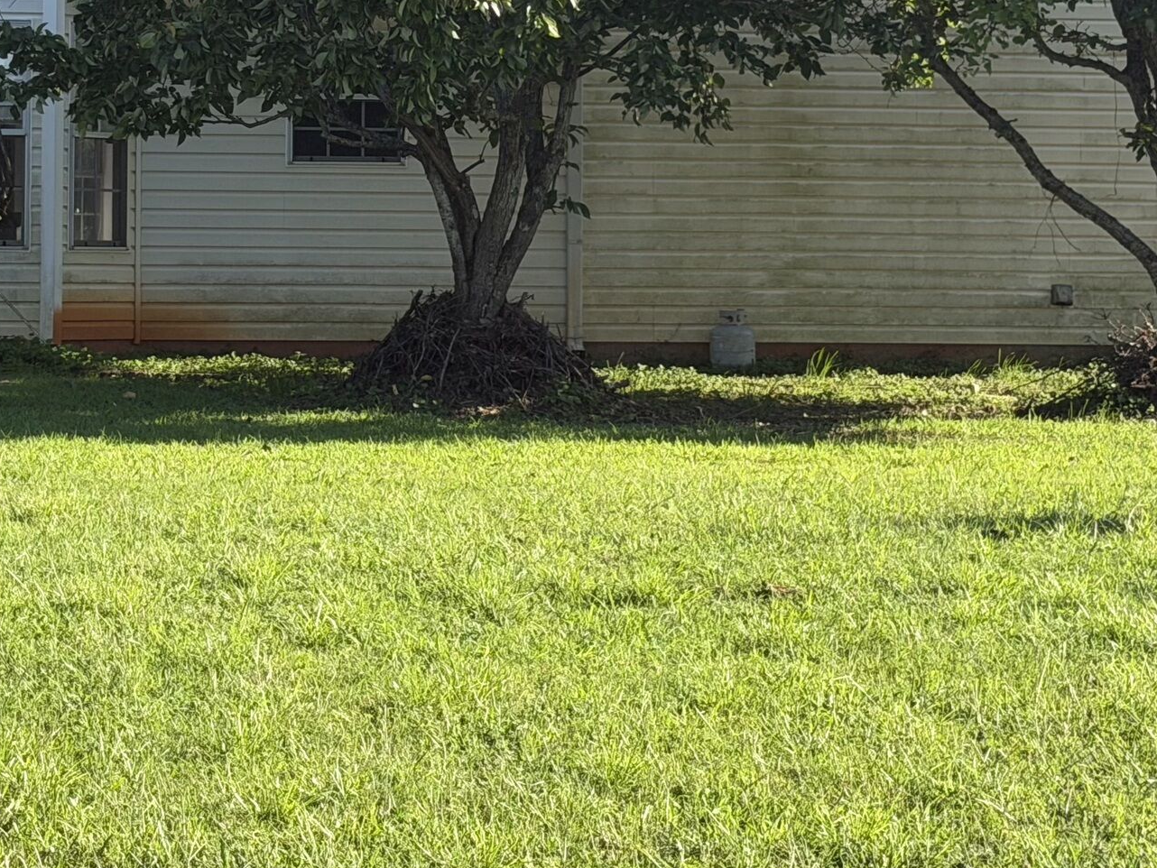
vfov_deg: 12.8
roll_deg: +0.1
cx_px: 291
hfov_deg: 17.0
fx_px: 3844
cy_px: 70
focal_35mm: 115
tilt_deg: +2.9
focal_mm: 6.76
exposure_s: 1/1608
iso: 80
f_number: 1.78
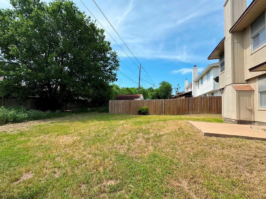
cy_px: 100
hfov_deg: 102.1
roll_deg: -3.7
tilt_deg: +4.7
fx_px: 108
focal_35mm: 14
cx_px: 133
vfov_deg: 85.7
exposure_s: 1/1637
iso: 50
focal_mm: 2.22
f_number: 2.2
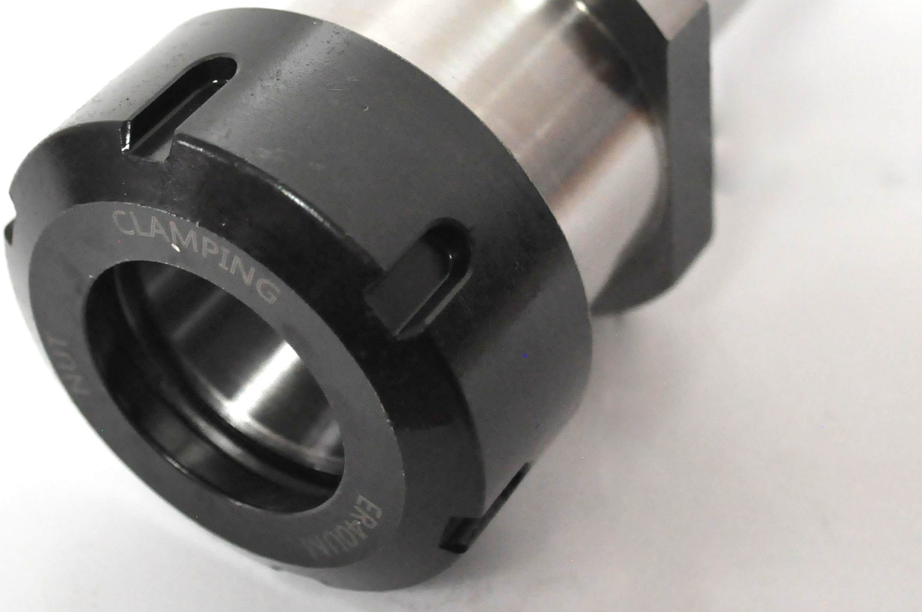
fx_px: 2376
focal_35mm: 93
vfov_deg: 14.6
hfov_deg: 22.0
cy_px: 124
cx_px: 458
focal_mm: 35
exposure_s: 1/20
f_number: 5
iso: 1600
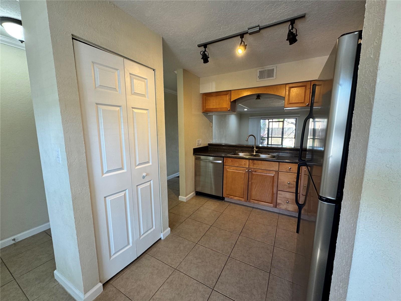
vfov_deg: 85.7
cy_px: 150
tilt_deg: -8.6
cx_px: 200
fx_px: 162
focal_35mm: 14
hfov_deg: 102.1
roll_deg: +0.3
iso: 160
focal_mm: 2.22
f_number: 2.2
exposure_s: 1/60
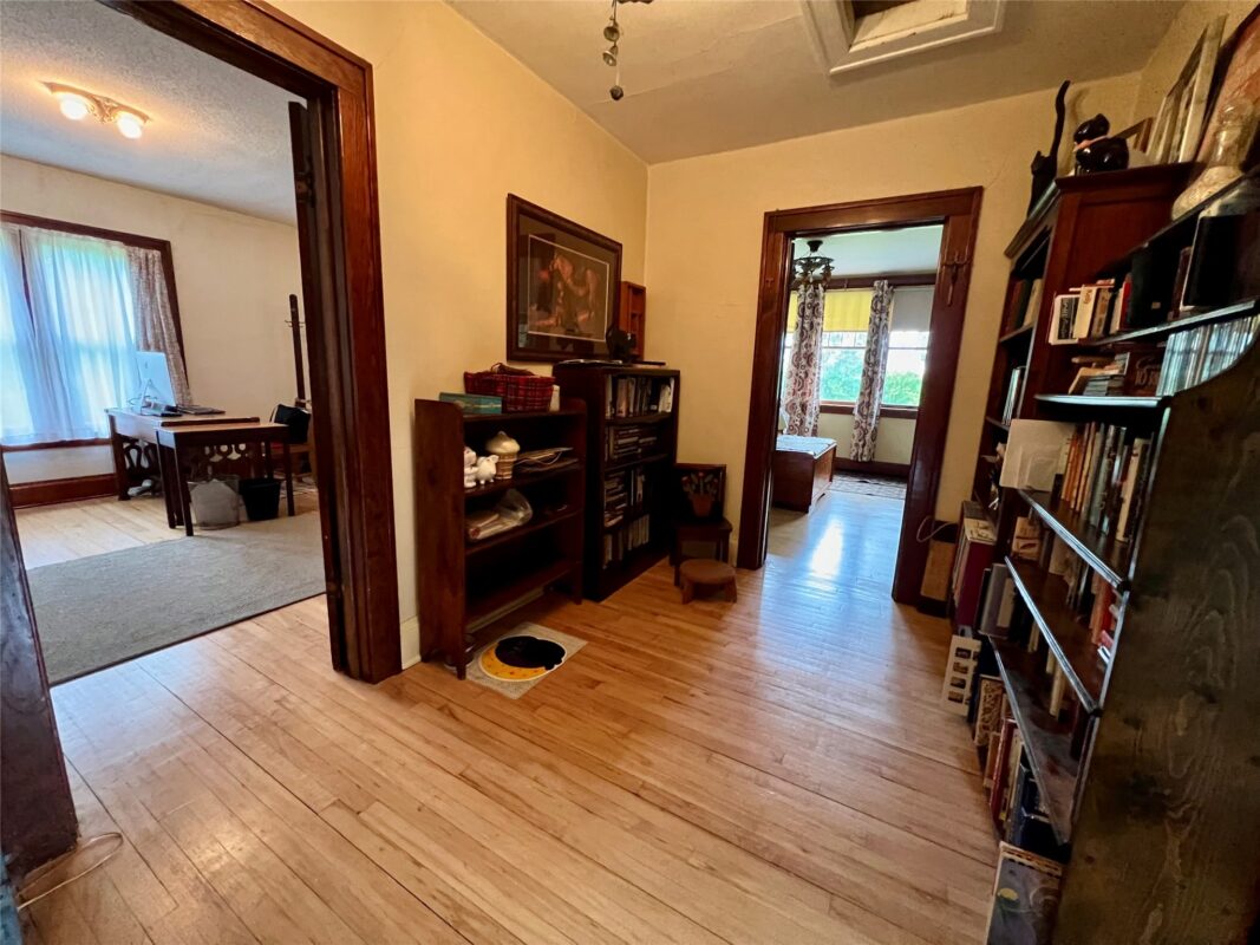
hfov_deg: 106.2
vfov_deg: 89.9
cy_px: 472
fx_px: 473
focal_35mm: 13
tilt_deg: -11.2
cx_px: 630
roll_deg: -1.6
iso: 640
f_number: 1.8
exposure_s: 1/40
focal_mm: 1.57
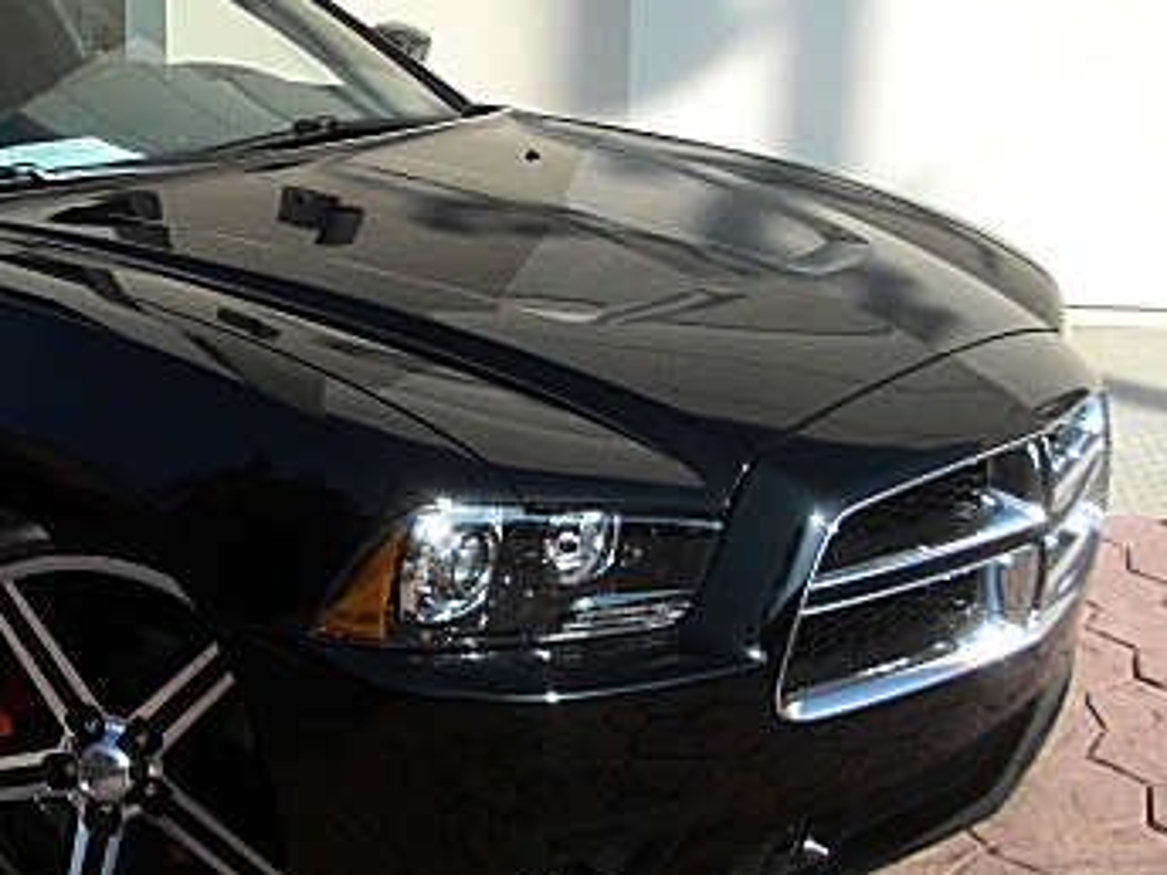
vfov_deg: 21.9
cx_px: 163
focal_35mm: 67
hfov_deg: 28.1
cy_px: 407
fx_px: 2259
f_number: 2.8
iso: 50
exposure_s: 1/640
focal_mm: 6.3
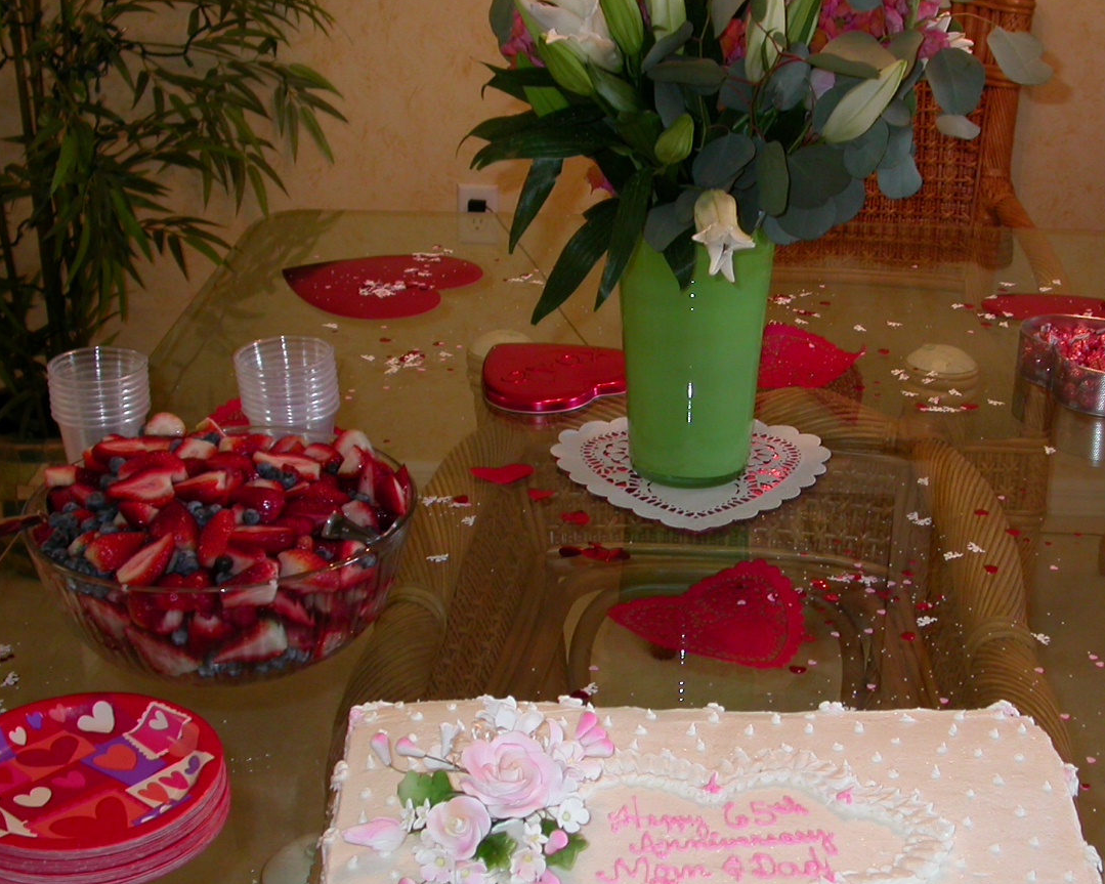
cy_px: 486
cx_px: 703
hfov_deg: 33.9
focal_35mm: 55
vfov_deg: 27.6
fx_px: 1799
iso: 100
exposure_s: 1/30
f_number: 2.6
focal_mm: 7.85
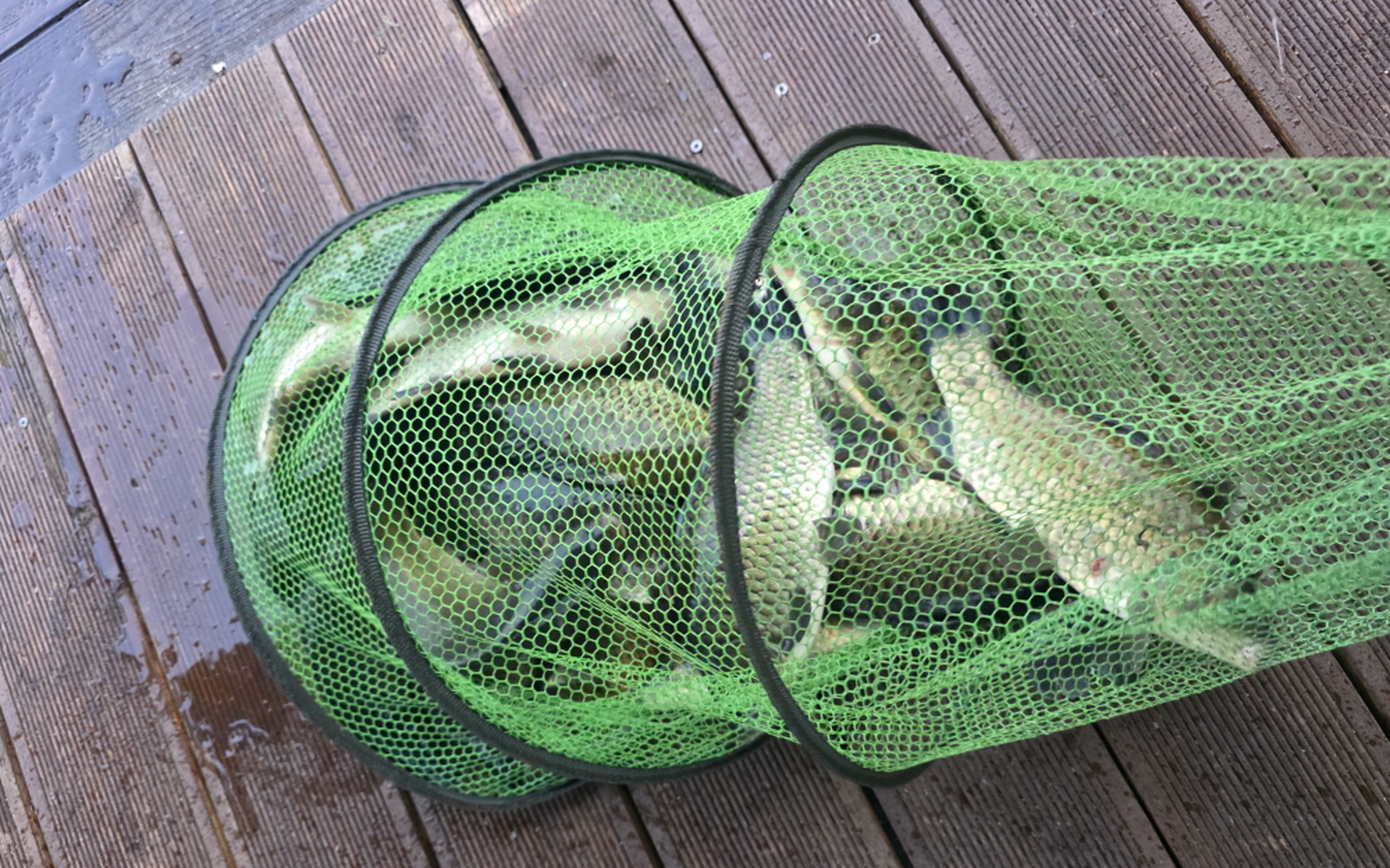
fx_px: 947
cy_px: 501
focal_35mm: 25
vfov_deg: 49.1
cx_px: 683
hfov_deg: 72.6
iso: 1250
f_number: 1.7
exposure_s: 1/120
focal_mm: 6.3
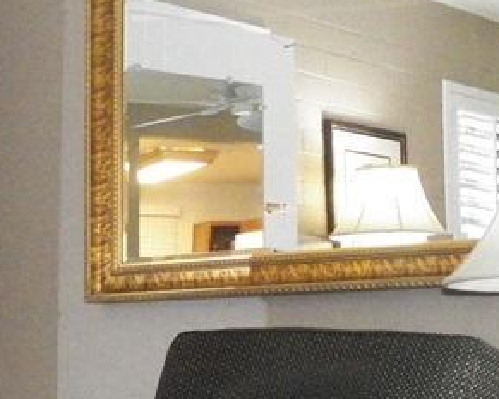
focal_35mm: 94
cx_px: 310
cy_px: 385
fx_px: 1389
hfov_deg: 20.3
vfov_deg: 16.1
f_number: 2.8
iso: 1600
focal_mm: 4.9
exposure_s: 1/160
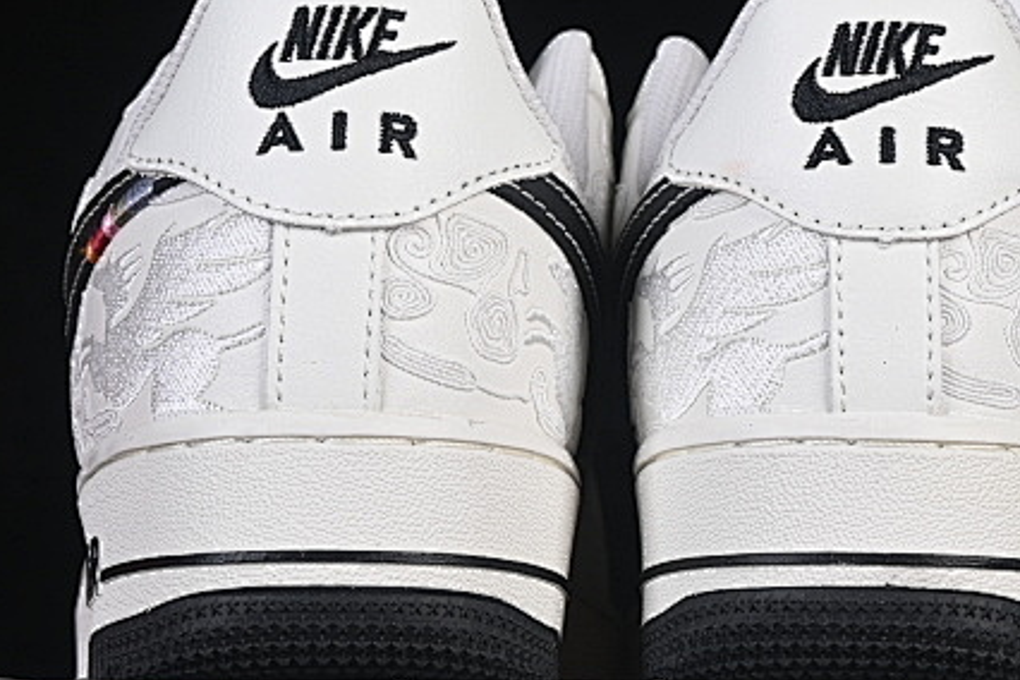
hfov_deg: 10.8
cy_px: 148
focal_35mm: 190
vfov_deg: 7.2
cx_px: 706
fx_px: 5383
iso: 160
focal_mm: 50
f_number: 8
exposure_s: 1/80
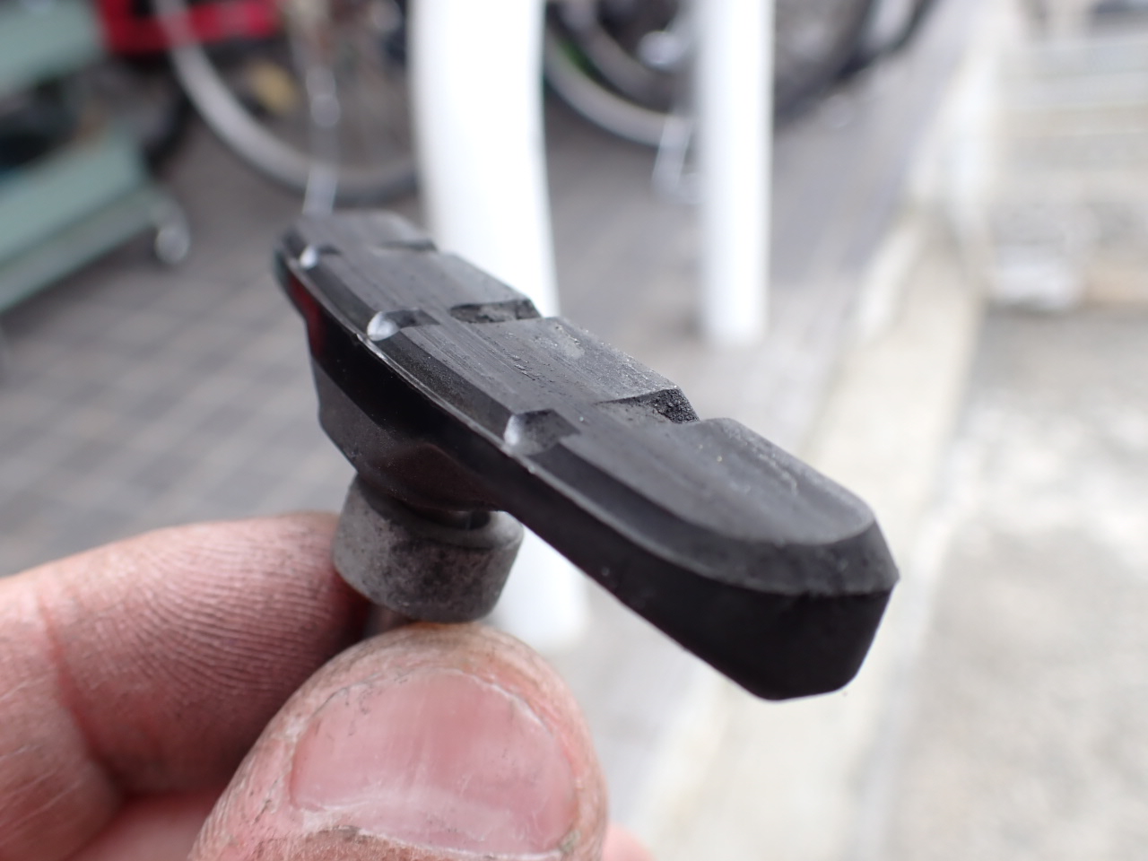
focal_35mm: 30
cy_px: 430
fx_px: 995
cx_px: 574
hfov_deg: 60.0
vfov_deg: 46.8
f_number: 3.2
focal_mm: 5.4
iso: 100
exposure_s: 1/200
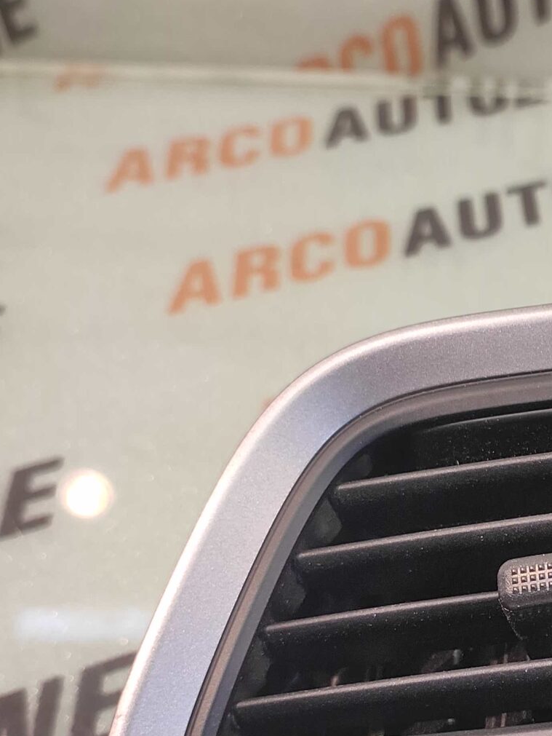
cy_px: 494
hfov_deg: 29.5
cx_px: 639
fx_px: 914
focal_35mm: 43
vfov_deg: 43.2
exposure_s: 1/33
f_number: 1.79
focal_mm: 4.74
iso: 158
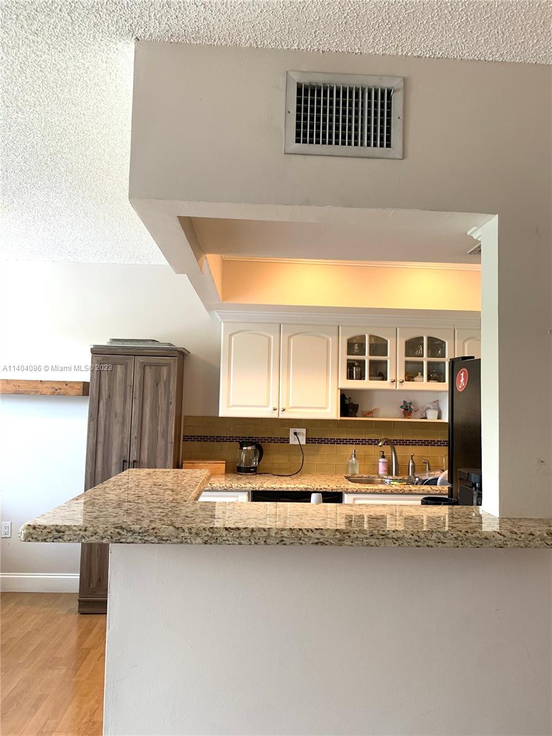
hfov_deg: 53.1
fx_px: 553
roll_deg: -1.9
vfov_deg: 67.3
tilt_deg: +5.2
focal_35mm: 26
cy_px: 368
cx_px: 276
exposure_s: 1/60
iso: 80
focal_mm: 4.25
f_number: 1.8
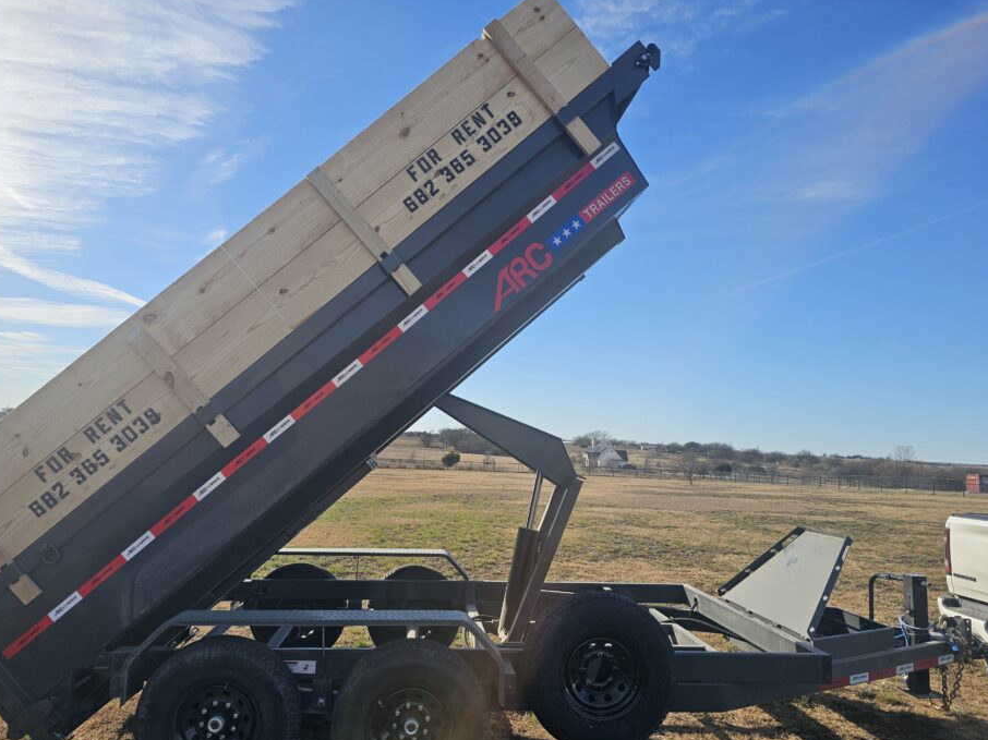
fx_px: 742
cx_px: 457
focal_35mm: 26
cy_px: 407
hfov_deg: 67.2
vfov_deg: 53.0
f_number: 1.7
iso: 10
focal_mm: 6.3
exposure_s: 1/942
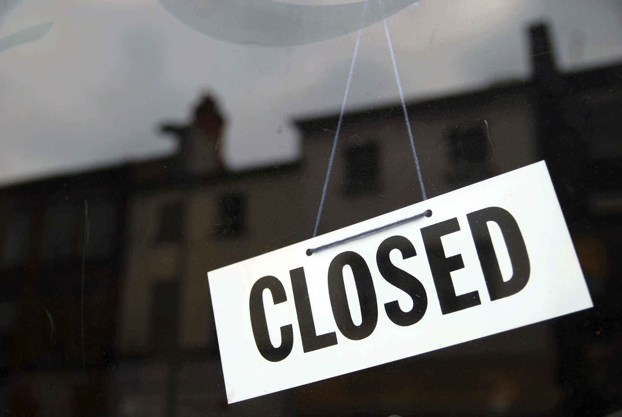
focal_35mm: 44
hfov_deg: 44.9
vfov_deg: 30.9
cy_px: 208
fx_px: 752
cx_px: 311
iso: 100
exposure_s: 1/400
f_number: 2.8
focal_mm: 29
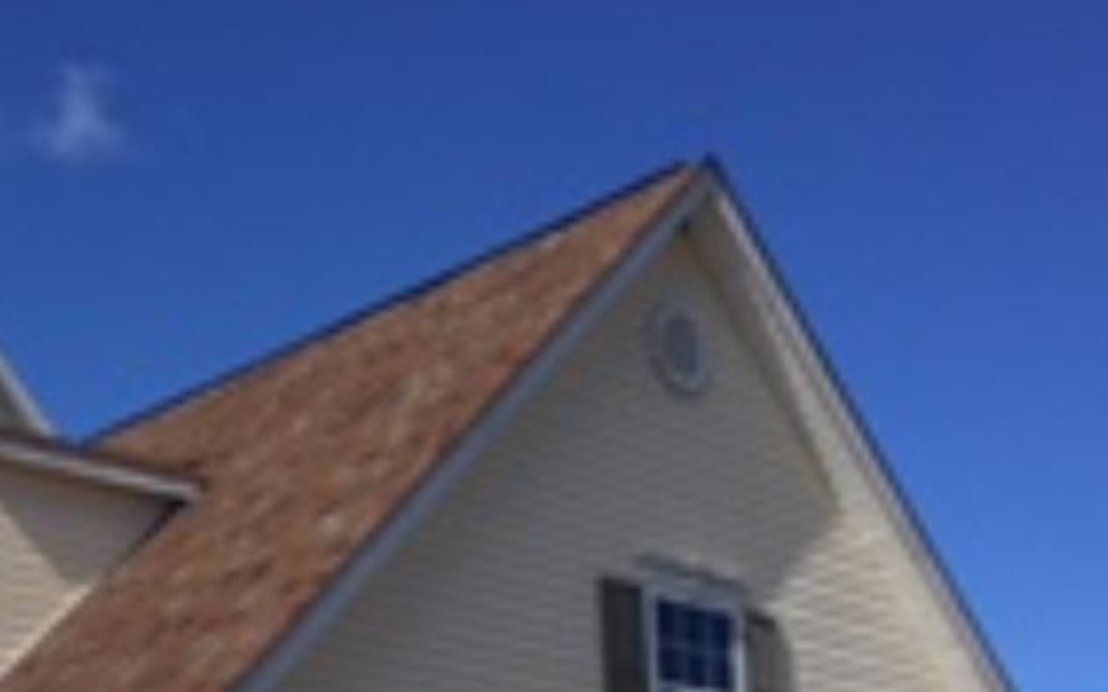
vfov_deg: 18.0
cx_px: 295
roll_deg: +1.3
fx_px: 2114
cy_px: 736
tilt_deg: +11.5
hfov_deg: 29.0
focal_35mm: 70
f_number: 2.2
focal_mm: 4.15
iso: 32
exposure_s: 1/3597
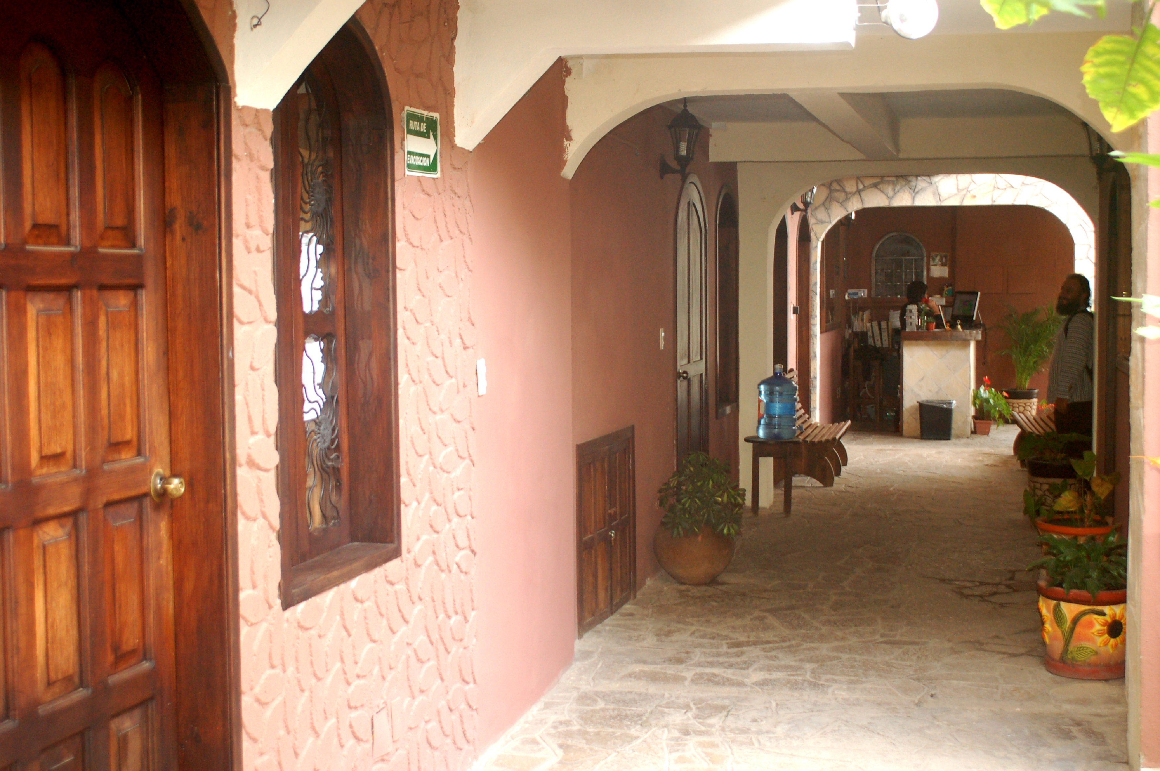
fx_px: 1642
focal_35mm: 51
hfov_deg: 38.9
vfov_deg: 26.4
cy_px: 386
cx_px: 580
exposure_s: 1/60
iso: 900
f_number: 3.5
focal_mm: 34
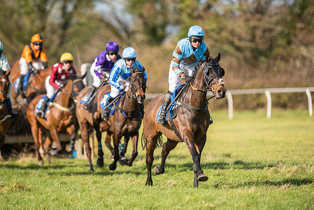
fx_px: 3490
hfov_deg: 5.2
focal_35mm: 400
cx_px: 157
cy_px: 105
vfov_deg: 3.4
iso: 200
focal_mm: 400
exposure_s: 1/1600
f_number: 5
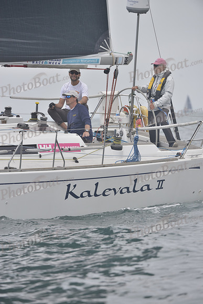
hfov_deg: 3.4
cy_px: 152
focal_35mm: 400
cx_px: 102
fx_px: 3381
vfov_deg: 5.2
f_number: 7.1
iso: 280
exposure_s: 1/1000
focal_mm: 400
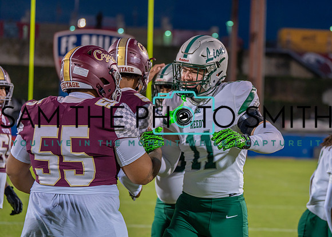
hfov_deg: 20.3
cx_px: 214
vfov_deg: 14.6
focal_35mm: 98
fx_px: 924
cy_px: 95
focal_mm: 77
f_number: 2.8
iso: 640
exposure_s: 1/500
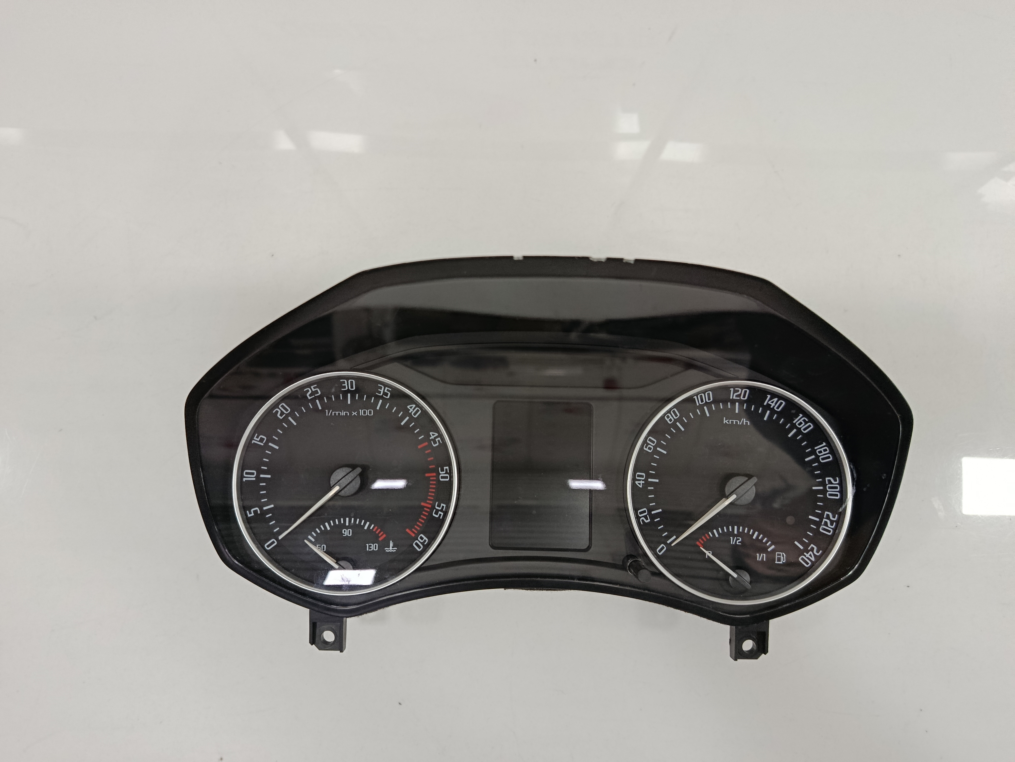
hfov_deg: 71.6
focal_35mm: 24
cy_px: 381
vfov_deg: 56.8
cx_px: 508
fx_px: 704
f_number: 1.7
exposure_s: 1/100
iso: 1009
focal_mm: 5.24
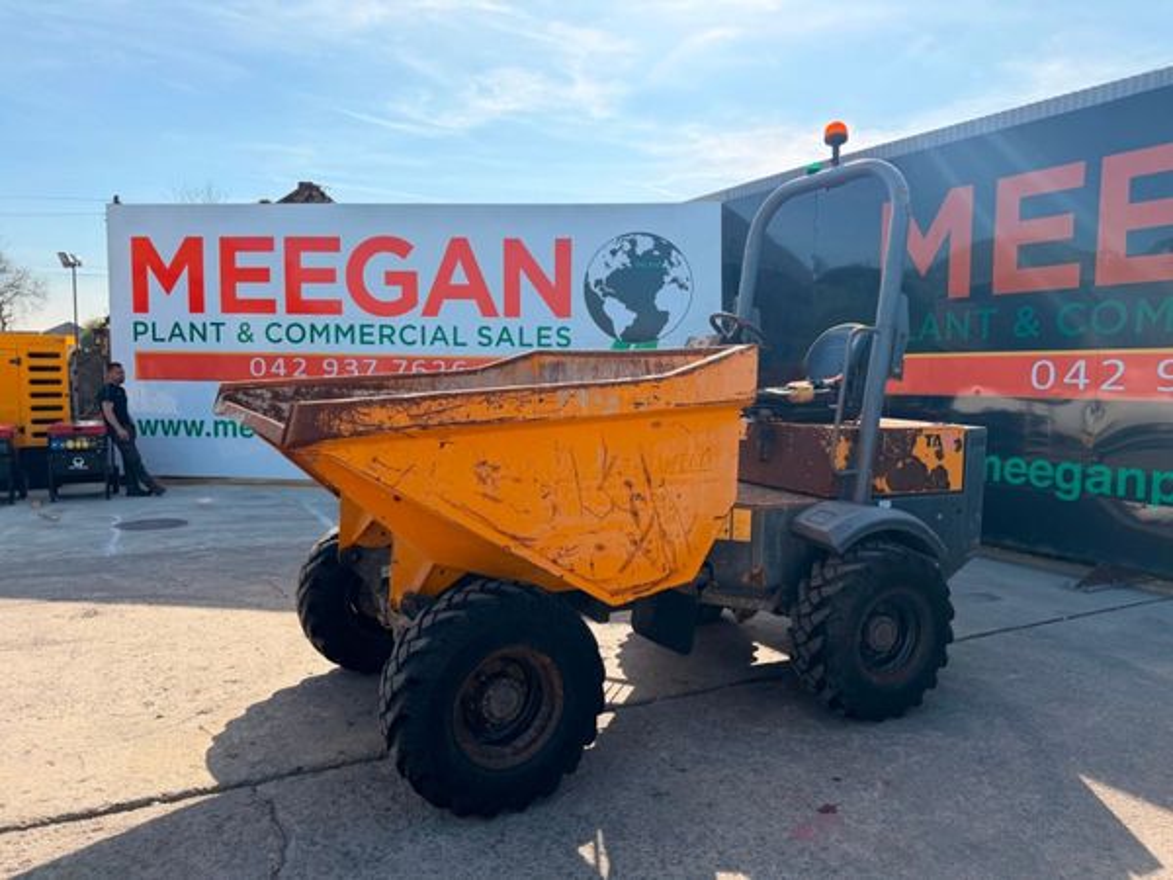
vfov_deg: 56.8
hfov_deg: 71.6
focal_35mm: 24
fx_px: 813
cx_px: 586
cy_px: 440
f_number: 1.78
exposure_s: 1/4167
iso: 125
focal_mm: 6.76
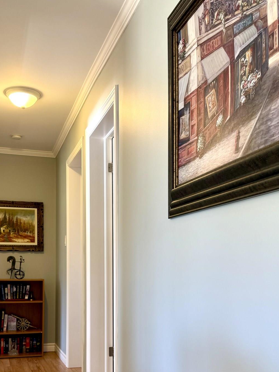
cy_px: 272
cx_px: 122
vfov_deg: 44.5
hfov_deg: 35.1
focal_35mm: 41
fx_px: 441
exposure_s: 1/60
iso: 100
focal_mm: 6.76
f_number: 1.78
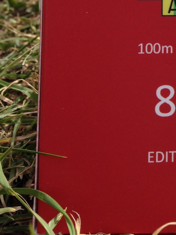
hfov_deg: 16.3
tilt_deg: -15.1
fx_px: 583
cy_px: -26
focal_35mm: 86
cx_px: 222
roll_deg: +0.4
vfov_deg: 21.5
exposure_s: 1/1063
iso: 50
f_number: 2.4
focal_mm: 4.12
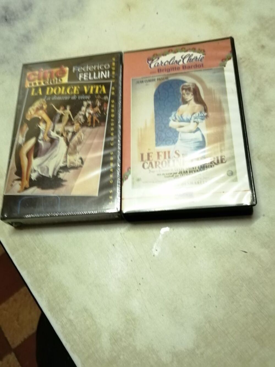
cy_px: 184
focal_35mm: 30
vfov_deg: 60.0
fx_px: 318
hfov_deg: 46.8
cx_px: 138
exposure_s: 1/20
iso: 400
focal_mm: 3.46
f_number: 1.8
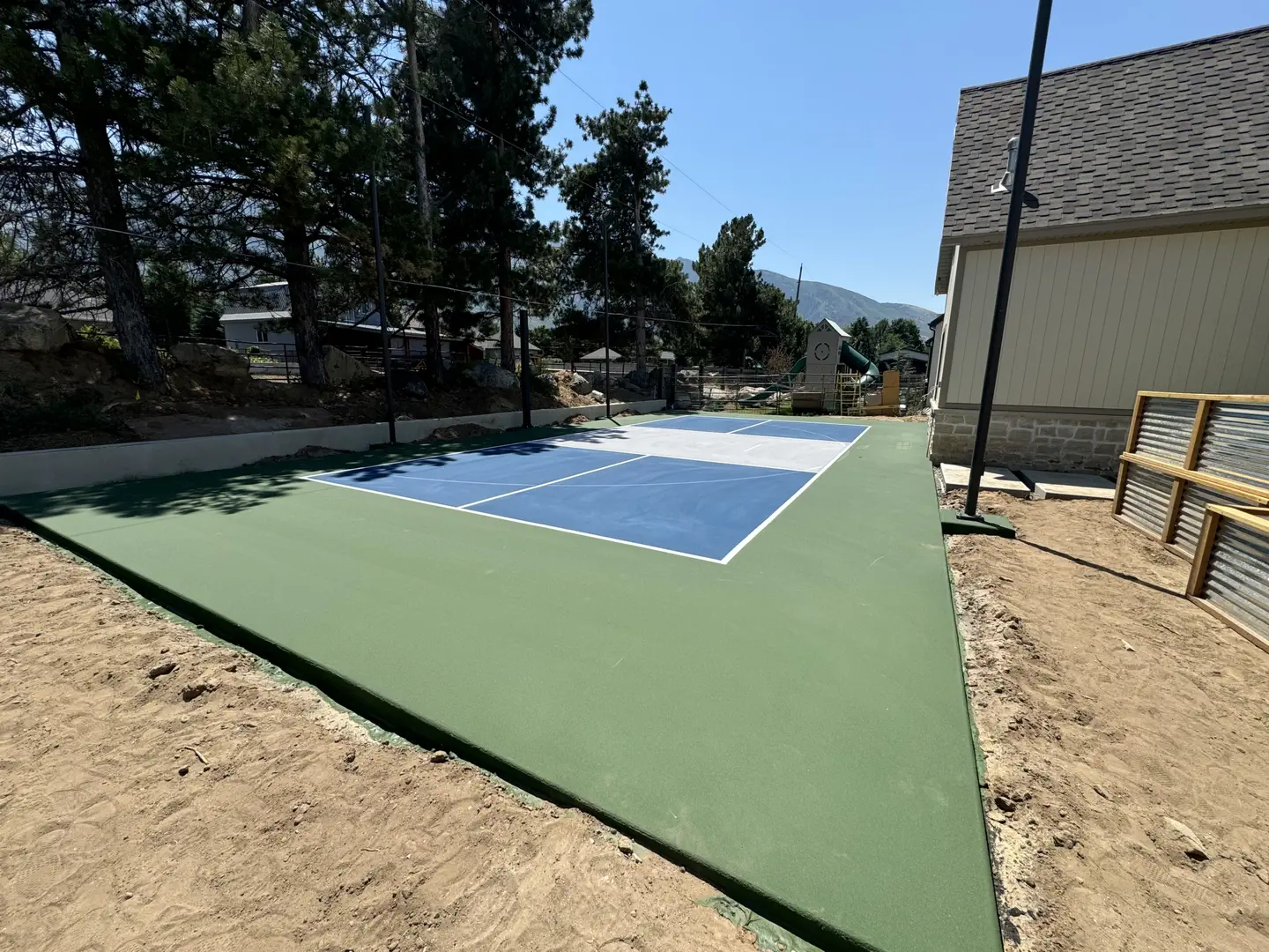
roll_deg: -1.0
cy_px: 476
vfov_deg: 85.7
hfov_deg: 102.1
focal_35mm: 14
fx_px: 513
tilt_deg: -12.3
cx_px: 634
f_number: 2.2
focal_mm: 2.22
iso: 50
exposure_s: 1/1880
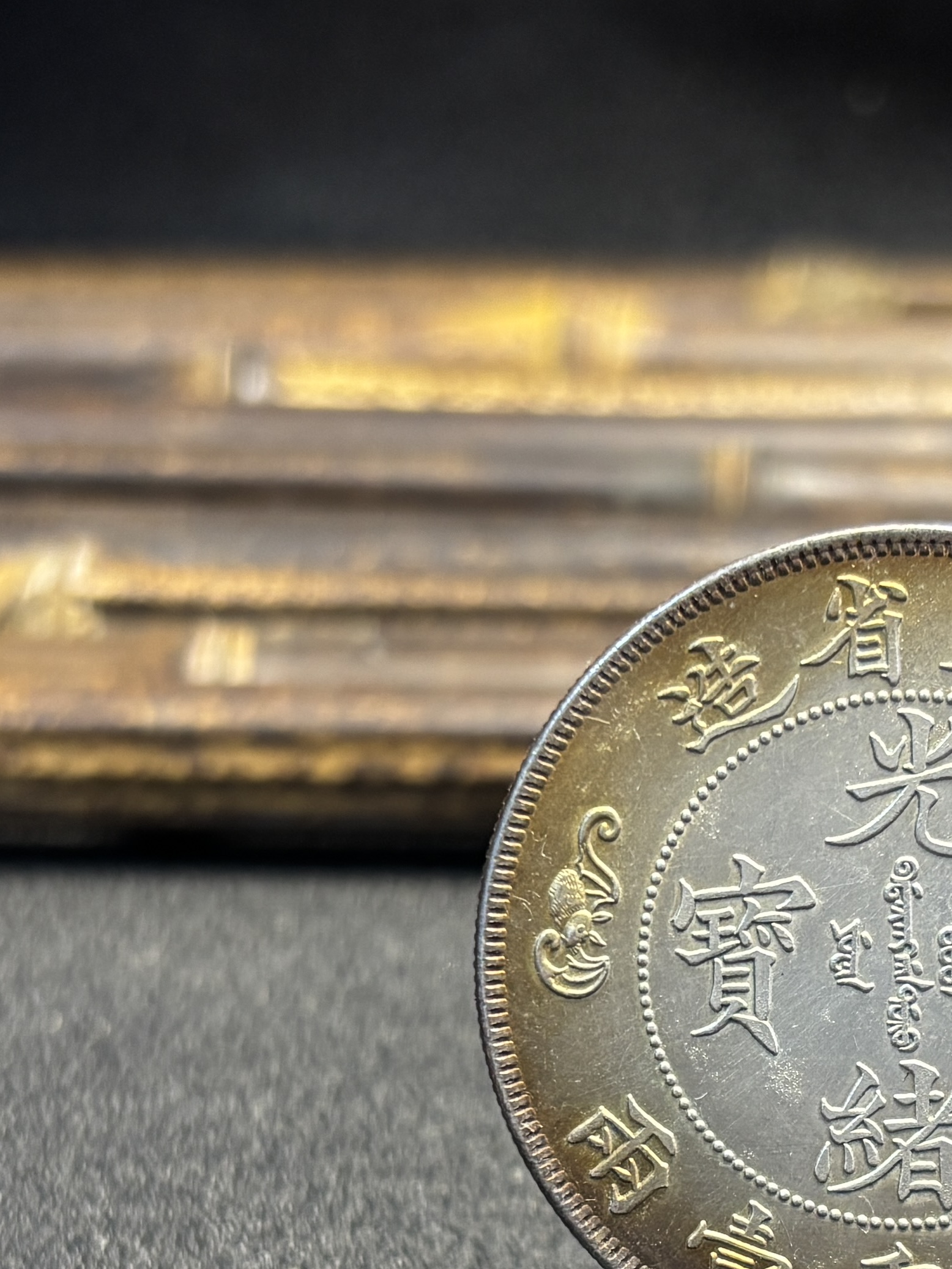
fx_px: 1870
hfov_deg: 27.3
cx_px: 904
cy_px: 950
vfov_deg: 36.6
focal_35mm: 51
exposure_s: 1/50
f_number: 1.6
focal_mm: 5.96
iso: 160
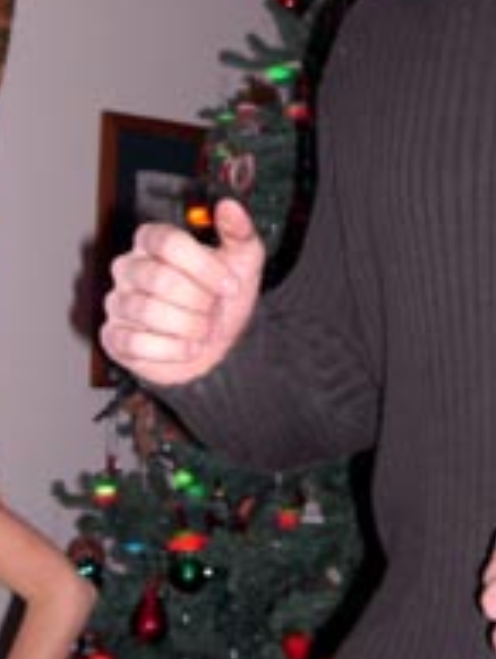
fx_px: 1678
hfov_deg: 16.8
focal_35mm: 88
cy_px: 119
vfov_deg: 21.9
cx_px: 313
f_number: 2.8
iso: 100
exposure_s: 1/60
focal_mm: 8
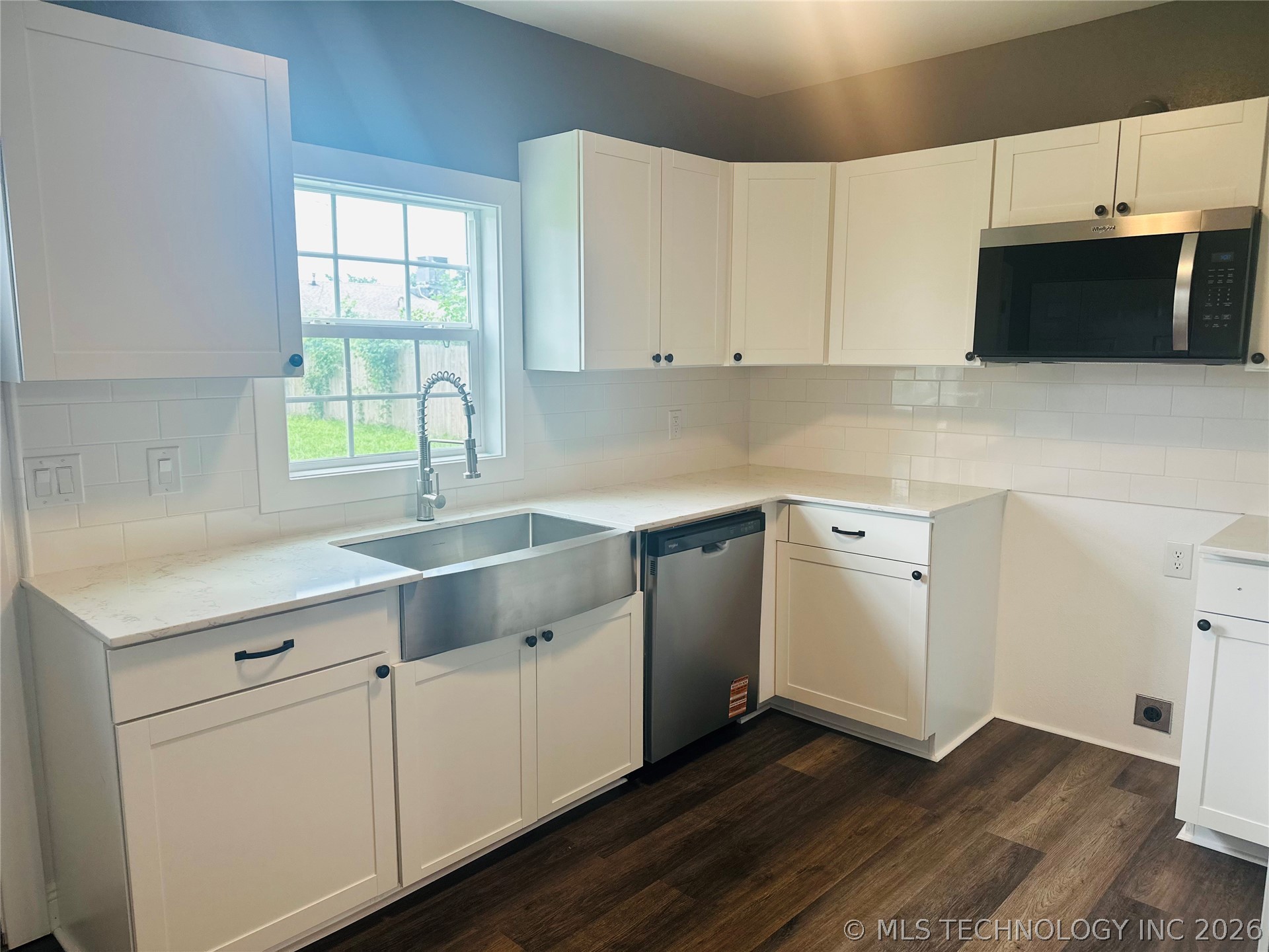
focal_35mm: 24
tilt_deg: -7.7
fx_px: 880
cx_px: 634
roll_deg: -0.9
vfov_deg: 56.8
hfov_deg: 71.6
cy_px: 476
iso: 80
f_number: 1.78
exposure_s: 1/120
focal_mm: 6.86
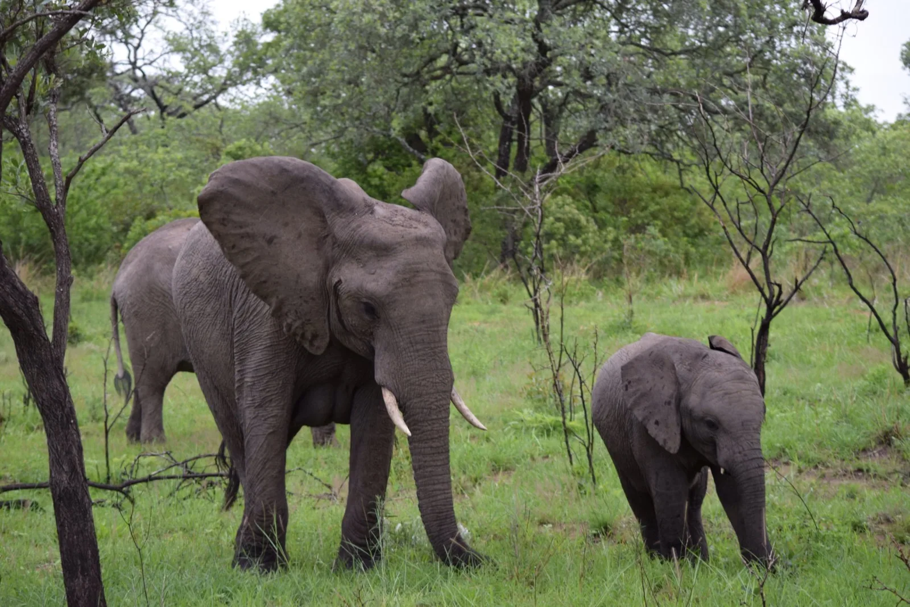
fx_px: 2654
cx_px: 455
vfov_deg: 13.0
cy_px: 304
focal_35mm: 105
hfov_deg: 19.5
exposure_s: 1/250
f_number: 4.5
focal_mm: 70
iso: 640
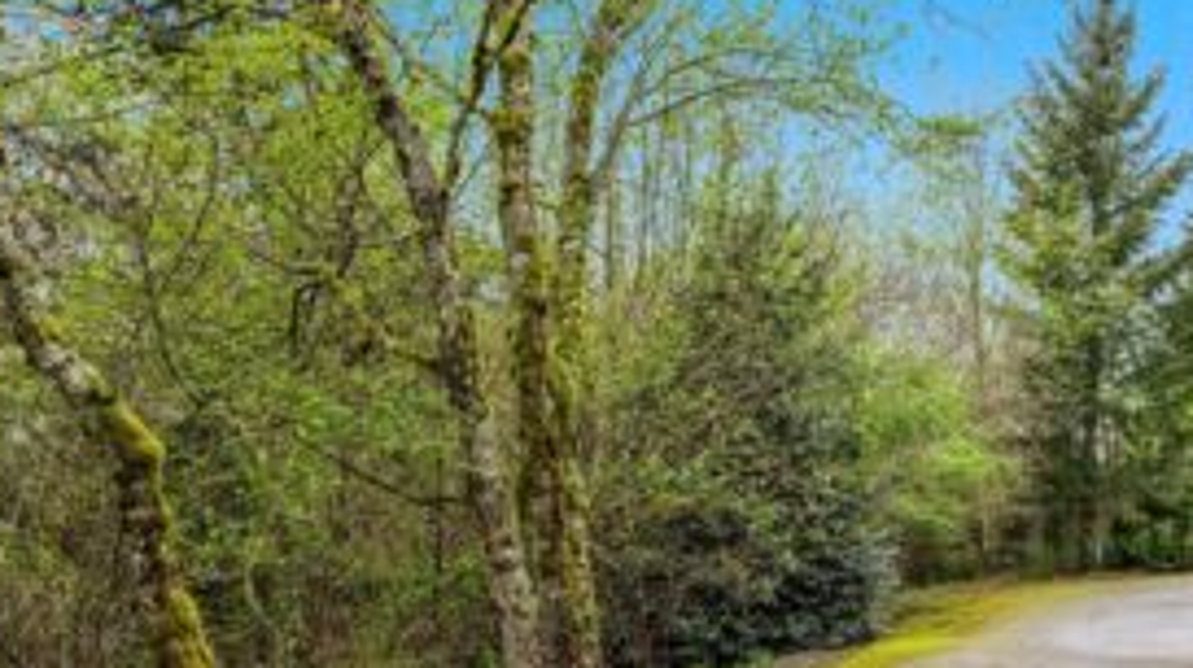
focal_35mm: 43
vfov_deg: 27.4
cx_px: 739
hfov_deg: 47.0
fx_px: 1359
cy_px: 480
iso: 360
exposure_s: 1/250
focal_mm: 28
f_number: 4
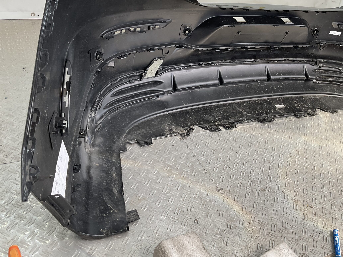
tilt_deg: -30.3
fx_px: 357
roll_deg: -15.4
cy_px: 100
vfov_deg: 39.5
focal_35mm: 36
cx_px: 186
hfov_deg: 51.3
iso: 16
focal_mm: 3
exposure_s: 1/100
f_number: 1.8
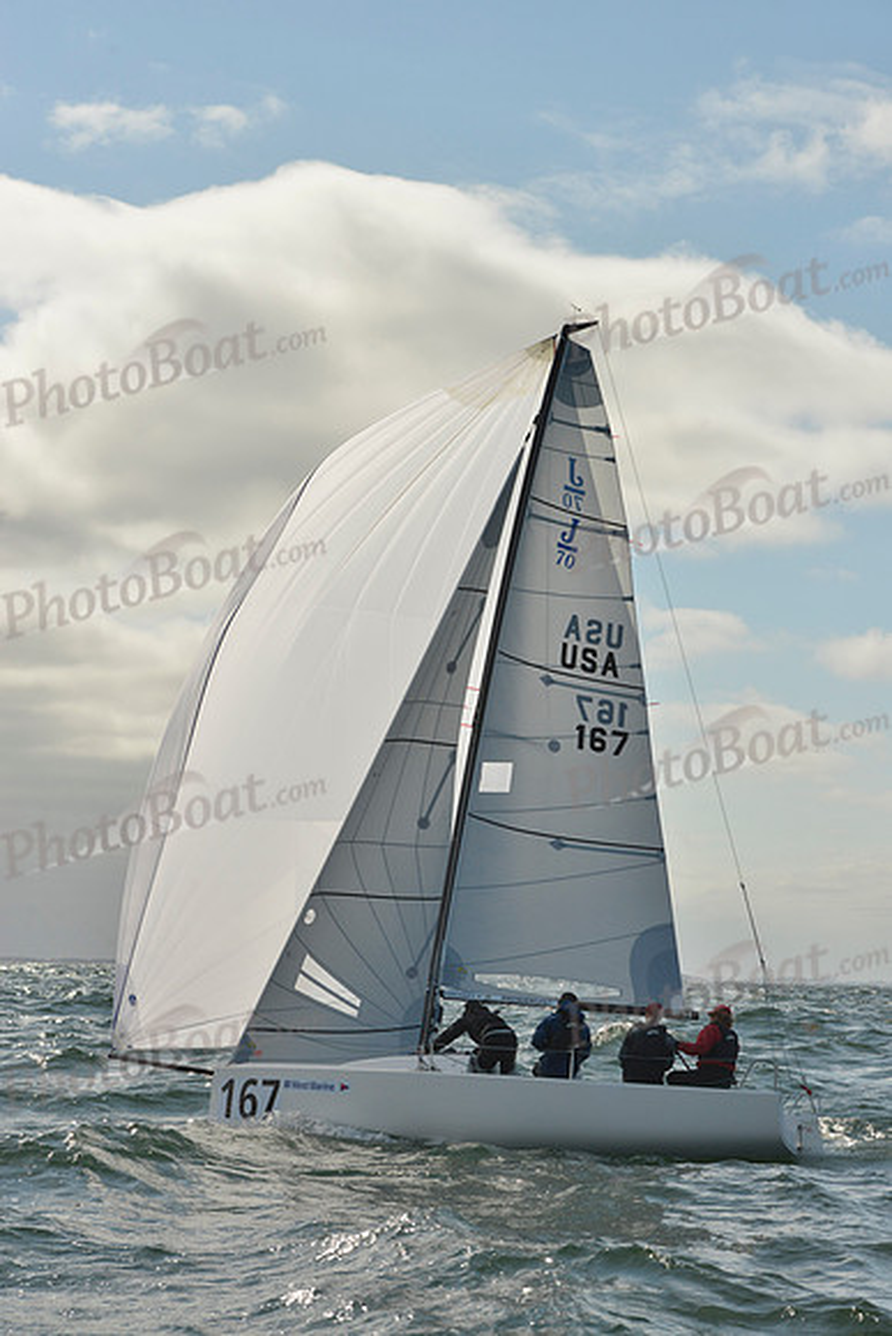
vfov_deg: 28.8
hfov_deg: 19.5
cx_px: 446
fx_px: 2600
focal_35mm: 70
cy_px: 668
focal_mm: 70
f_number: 11
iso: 400
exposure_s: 1/1600
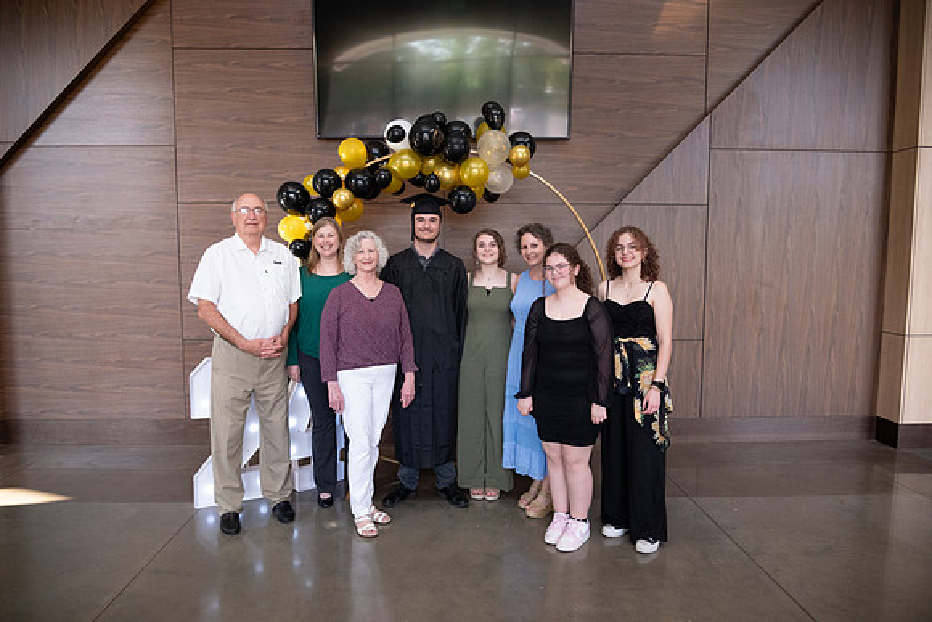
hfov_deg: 73.7
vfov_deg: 53.2
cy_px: 311
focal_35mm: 24
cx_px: 466
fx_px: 621
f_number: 4
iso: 3200
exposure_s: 1/250
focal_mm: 24
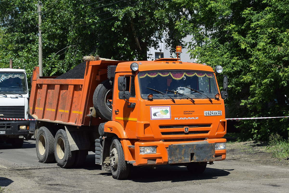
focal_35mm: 69
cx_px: 144
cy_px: 96
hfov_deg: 29.2
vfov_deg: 19.7
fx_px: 554
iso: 200
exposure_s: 1/320
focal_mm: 46
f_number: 9
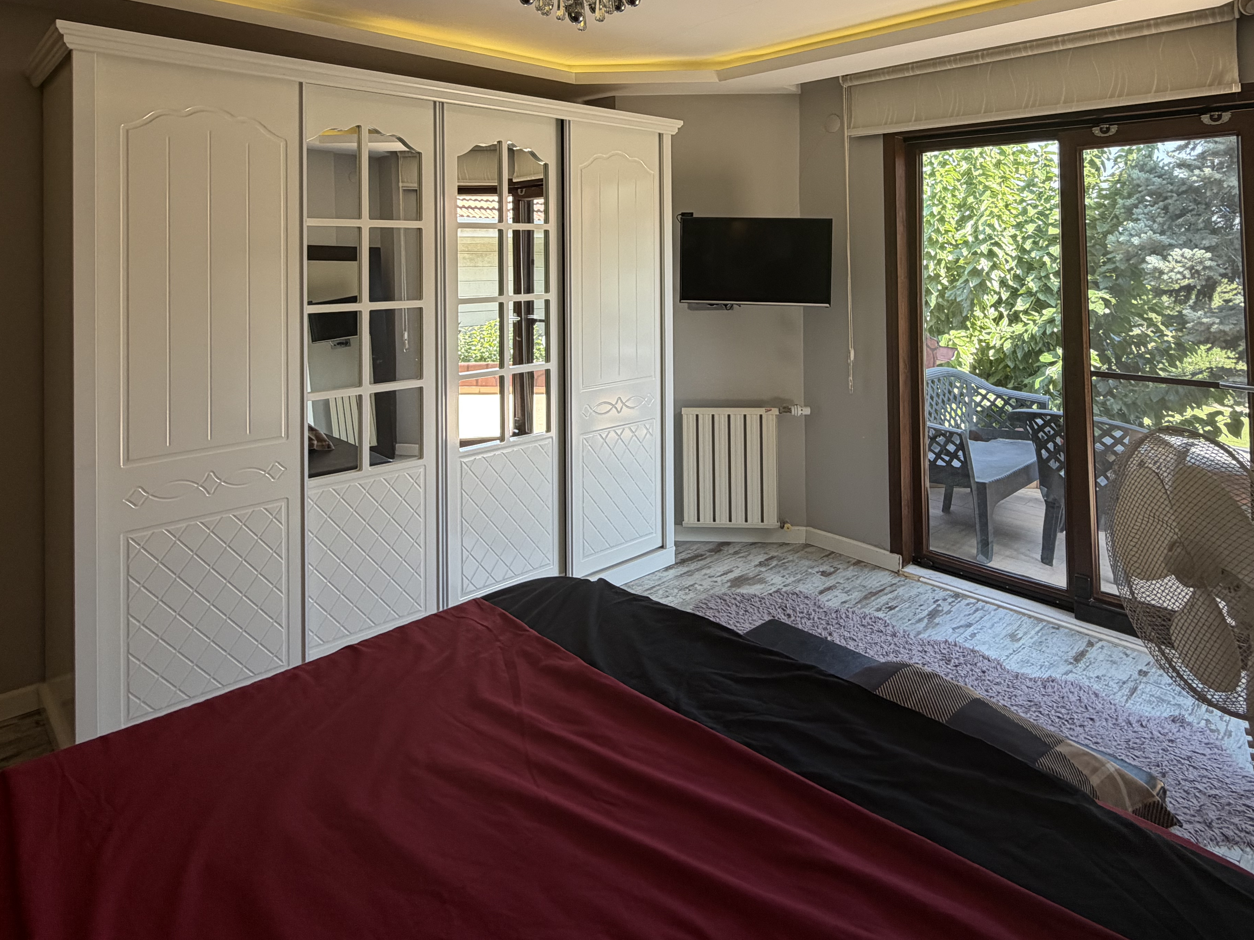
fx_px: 797
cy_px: 246
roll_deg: +1.9
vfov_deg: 58.2
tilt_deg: +1.2
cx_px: 647
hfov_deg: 76.4
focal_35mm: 22
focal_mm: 2.22
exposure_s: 1/121
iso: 100
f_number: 2.2
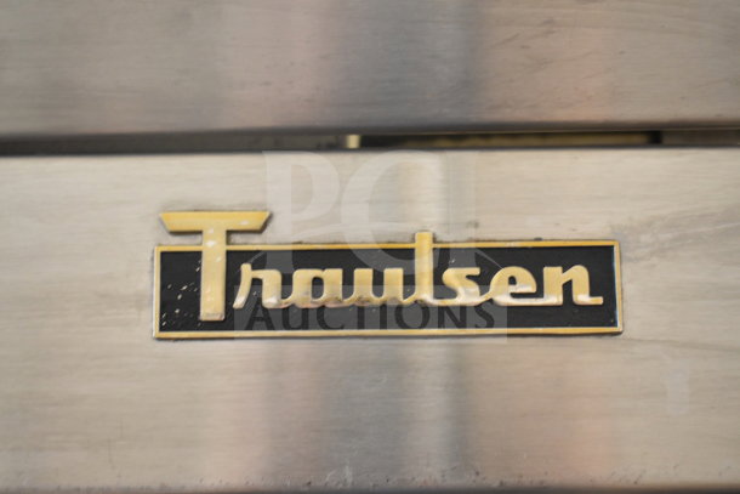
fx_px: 1049
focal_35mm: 51
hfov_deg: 38.9
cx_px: 370
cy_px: 247
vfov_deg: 26.5
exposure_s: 1/50
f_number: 4.5
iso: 2000
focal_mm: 34
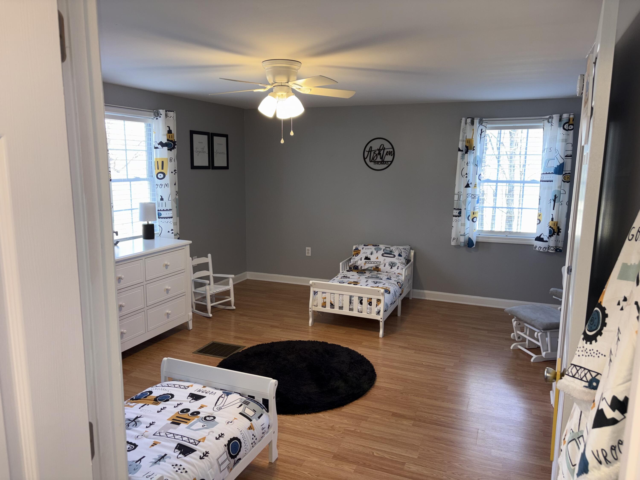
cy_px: 240
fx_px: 481
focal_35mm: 26
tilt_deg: -9.3
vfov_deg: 53.1
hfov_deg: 67.3
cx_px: 320
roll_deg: -0.6
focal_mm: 5.96
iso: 32
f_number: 1.6
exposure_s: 1/25
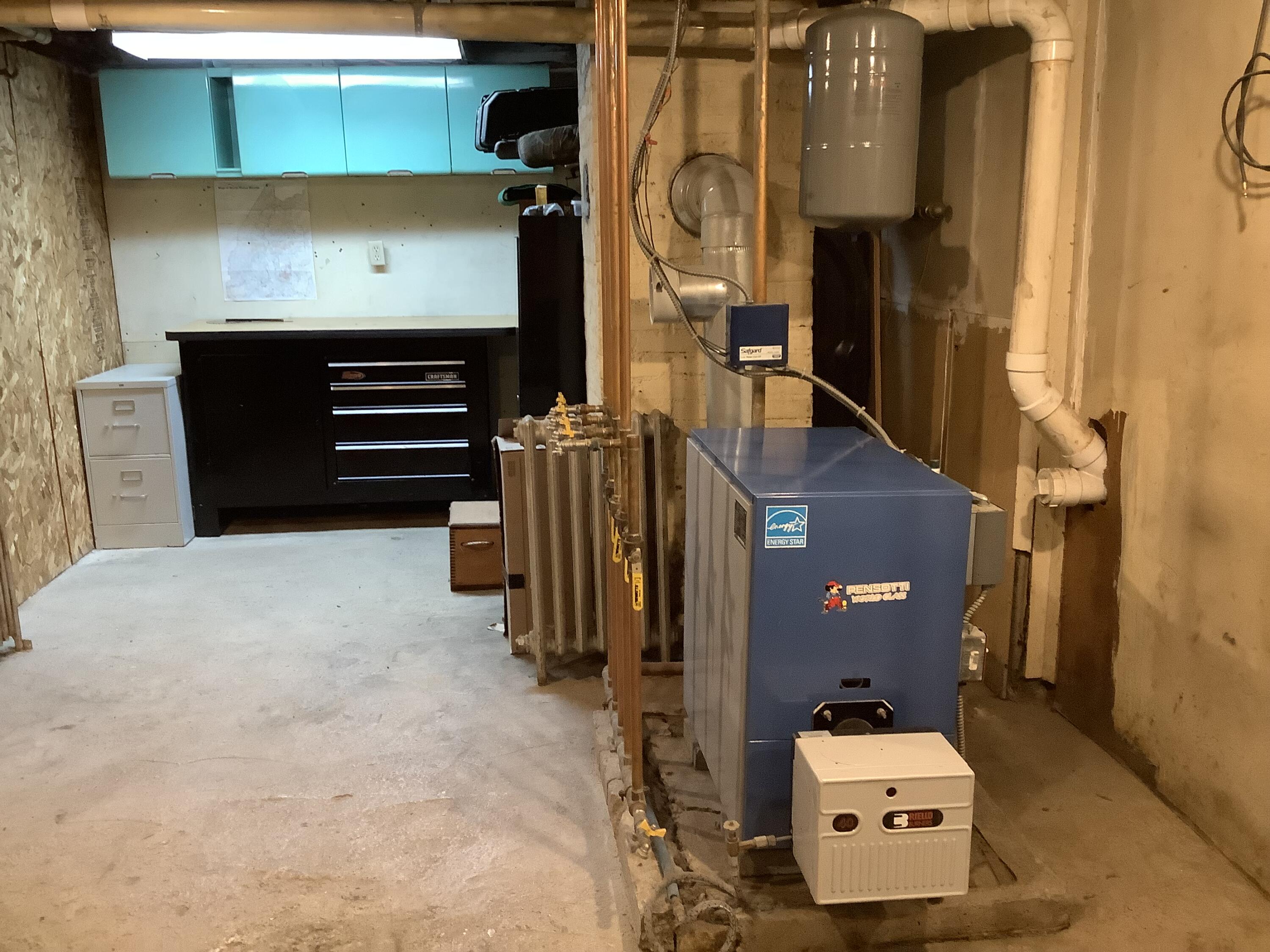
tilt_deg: -11.9
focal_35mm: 31
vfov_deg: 45.4
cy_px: 476
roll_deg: +0.3
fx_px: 1137
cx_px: 635
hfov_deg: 58.4
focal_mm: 3.3
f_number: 2.4
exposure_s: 1/30
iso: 320
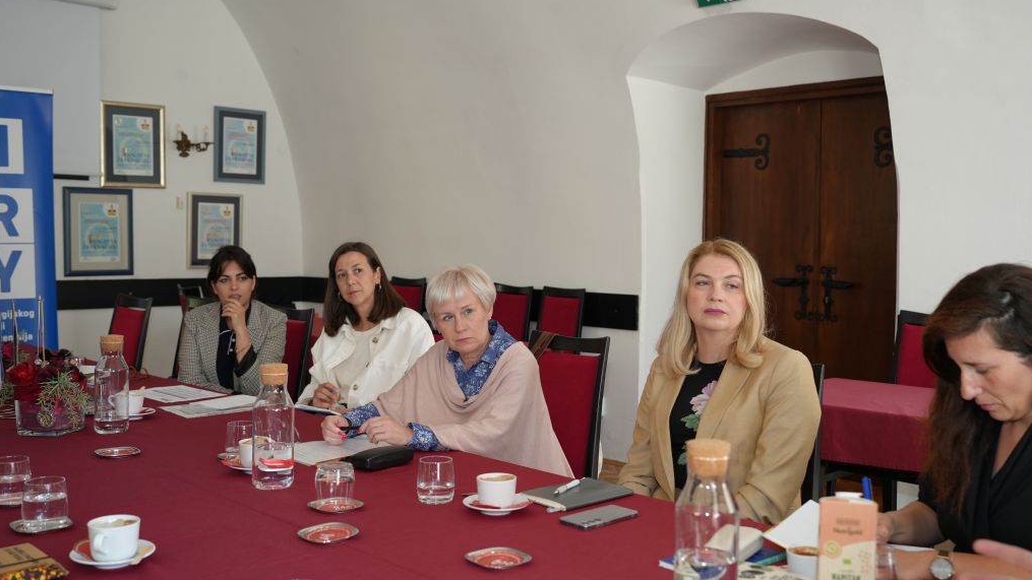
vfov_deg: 32.0
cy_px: 285
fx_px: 1013
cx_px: 519
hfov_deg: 54.0
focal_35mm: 37
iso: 1250
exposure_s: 1/160
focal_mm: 35
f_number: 4
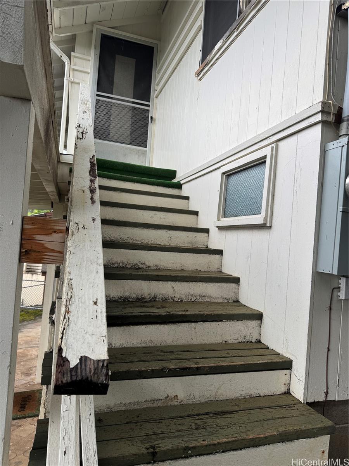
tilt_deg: +0.9
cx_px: 174
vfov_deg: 71.6
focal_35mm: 24
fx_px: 323
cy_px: 233
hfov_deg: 56.8
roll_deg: -4.9
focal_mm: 6.76
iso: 64
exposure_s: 1/200
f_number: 1.78
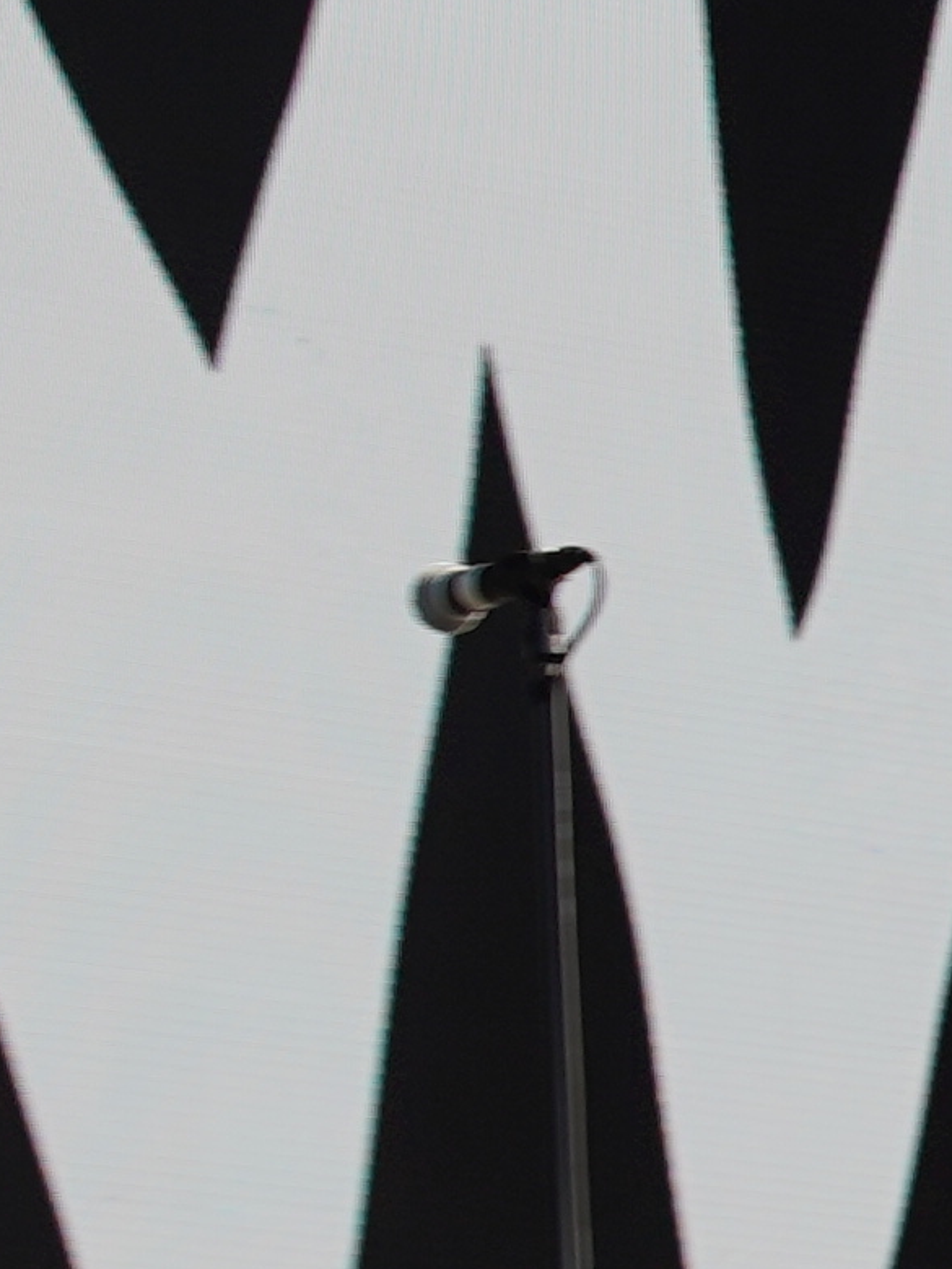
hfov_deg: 5.8
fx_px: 8947
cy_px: 966
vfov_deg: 8.1
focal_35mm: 244
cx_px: 2544
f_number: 6.3
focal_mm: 33
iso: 100
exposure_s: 1/250
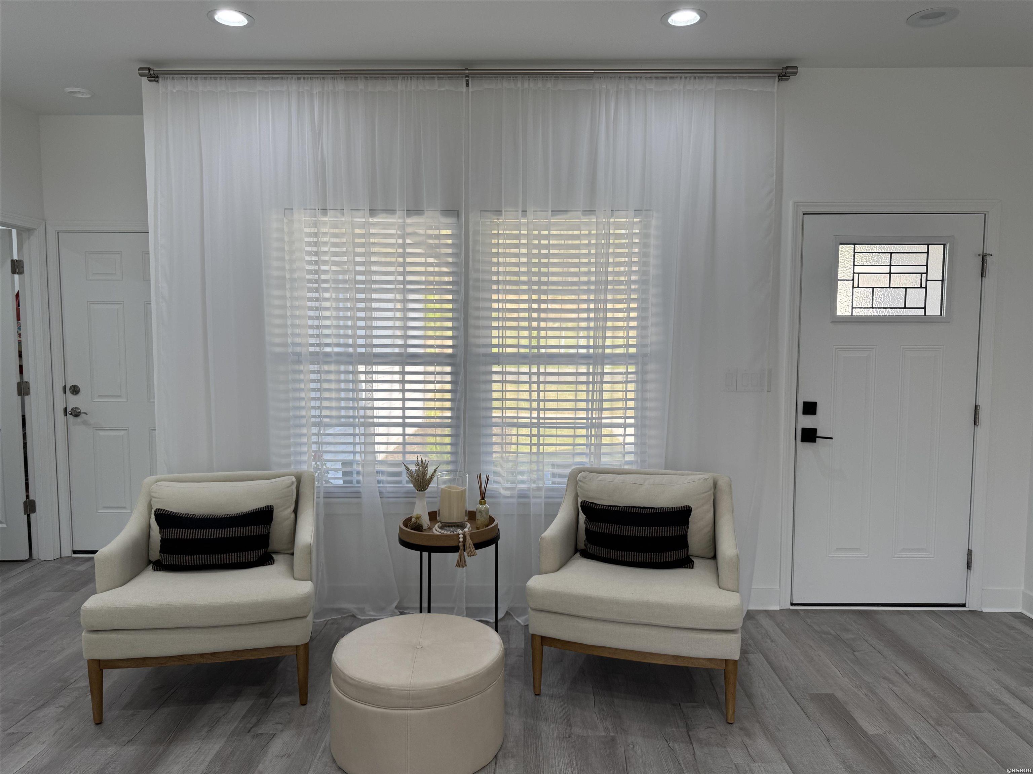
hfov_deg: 71.6
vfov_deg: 56.8
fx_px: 716
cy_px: 387
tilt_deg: -4.9
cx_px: 516
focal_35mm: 24
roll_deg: -0.4
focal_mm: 6.76
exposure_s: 1/146
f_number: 1.78
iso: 64
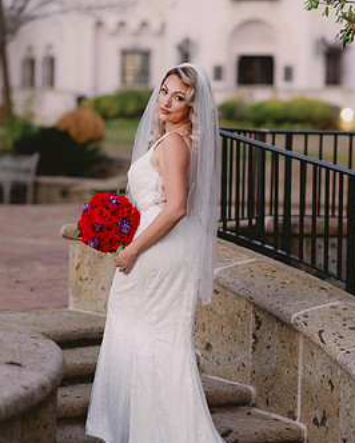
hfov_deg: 14.3
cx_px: 177
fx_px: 1417
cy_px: 259
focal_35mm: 108
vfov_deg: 17.8
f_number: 2
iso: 1000
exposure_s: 1/320
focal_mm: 85
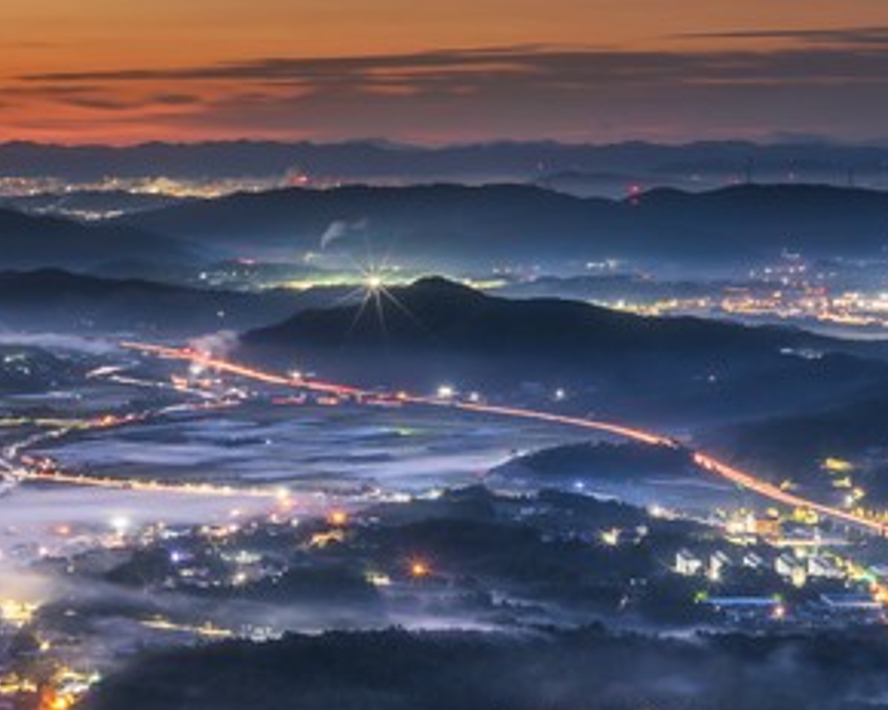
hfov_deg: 14.6
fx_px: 3364
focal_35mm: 128
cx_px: -141
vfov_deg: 12.0
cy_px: 500
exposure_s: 20
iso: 100
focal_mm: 50
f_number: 5.6
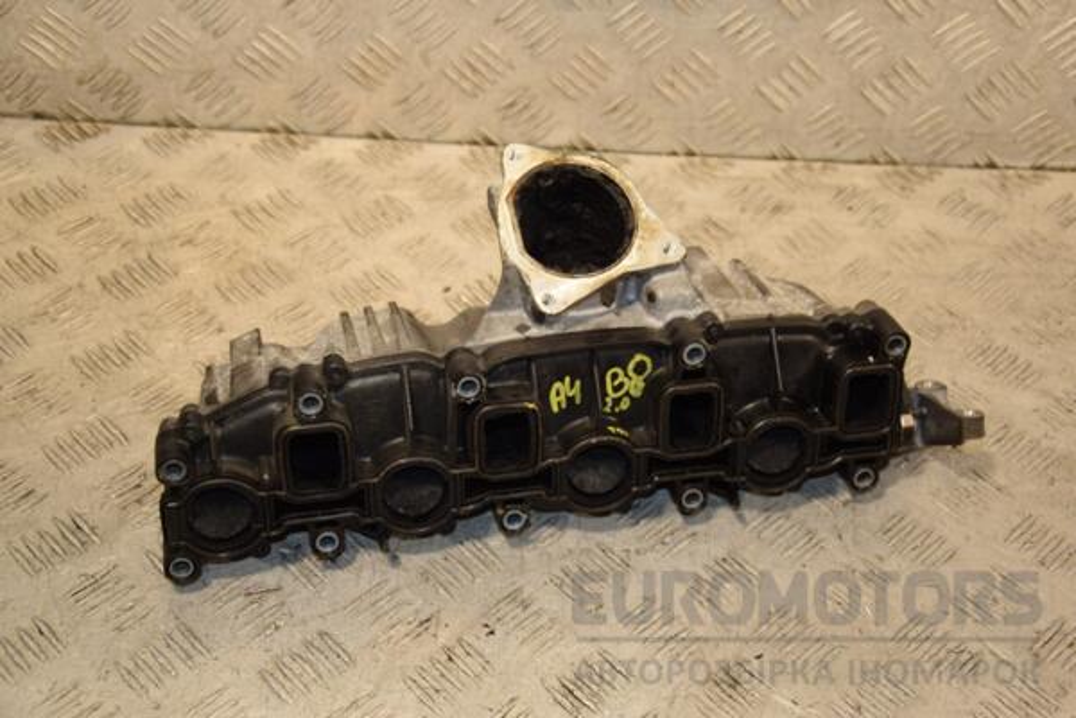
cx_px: 538
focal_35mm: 52
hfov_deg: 37.9
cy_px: 359
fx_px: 1569
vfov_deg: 25.8
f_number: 5
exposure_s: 1/200
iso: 800
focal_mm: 35
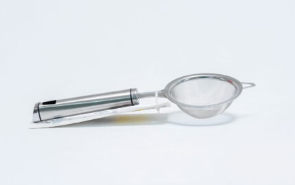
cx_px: 147
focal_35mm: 77
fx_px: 619
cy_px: 95
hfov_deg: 26.8
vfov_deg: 16.9
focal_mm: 50
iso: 3200
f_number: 10
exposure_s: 1/125
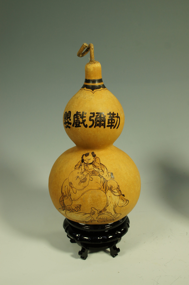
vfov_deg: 46.4
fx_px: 331
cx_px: 94
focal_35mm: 42
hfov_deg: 31.8
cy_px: 142
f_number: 5.6
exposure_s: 1/50
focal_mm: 28
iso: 250
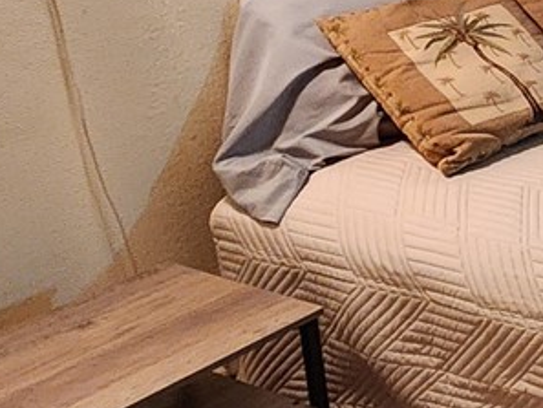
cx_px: 1044
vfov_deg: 20.1
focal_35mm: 70
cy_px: -40
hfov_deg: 19.0
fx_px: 1098
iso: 320
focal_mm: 2.2
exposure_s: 1/30
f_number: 2.2
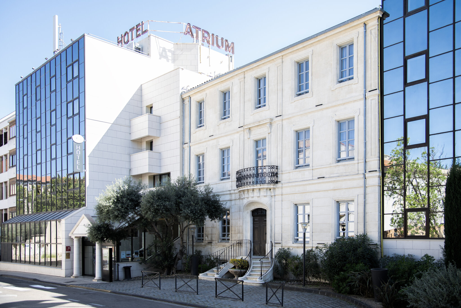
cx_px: 230
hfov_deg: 60.3
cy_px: 154
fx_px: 397
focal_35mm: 31
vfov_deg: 42.3
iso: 160
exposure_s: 1/250
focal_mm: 31
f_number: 4
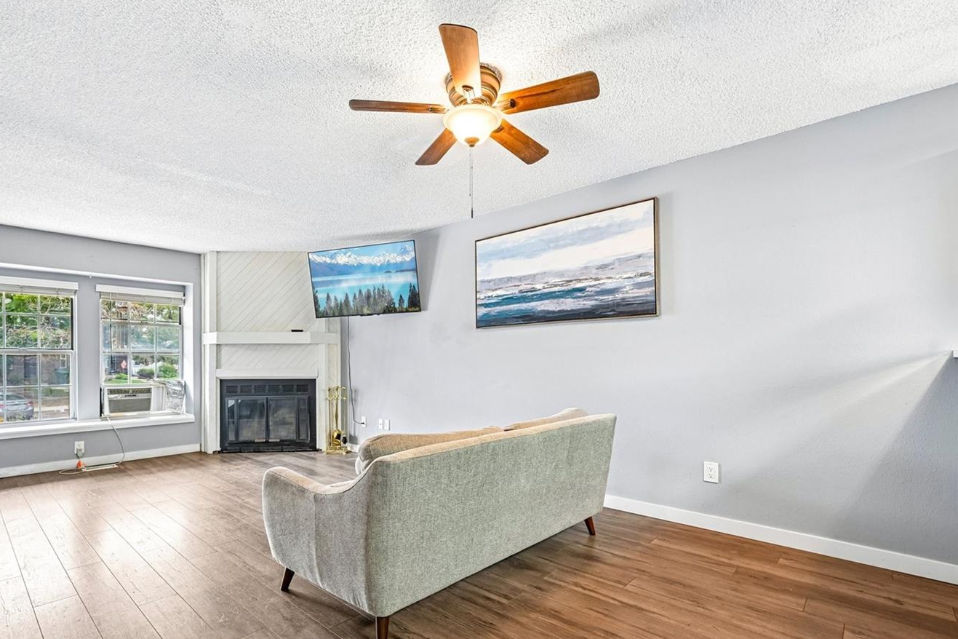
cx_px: 437
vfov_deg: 70.3
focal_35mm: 17
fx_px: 452
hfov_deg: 93.0
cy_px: 348
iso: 400
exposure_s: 1/8
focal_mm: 14
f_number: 9
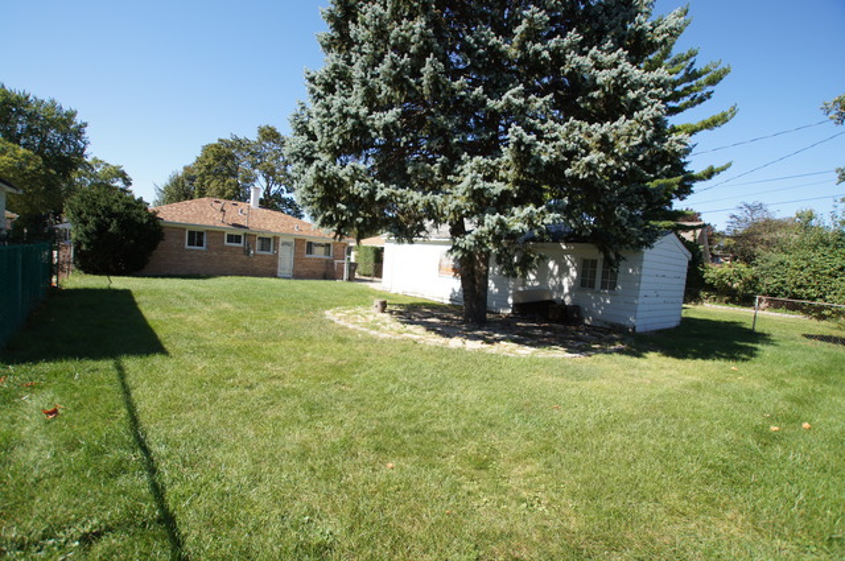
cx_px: 422
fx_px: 387
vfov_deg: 71.9
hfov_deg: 95.1
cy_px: 280
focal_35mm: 16
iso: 125
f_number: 4.5
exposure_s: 1/500
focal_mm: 11
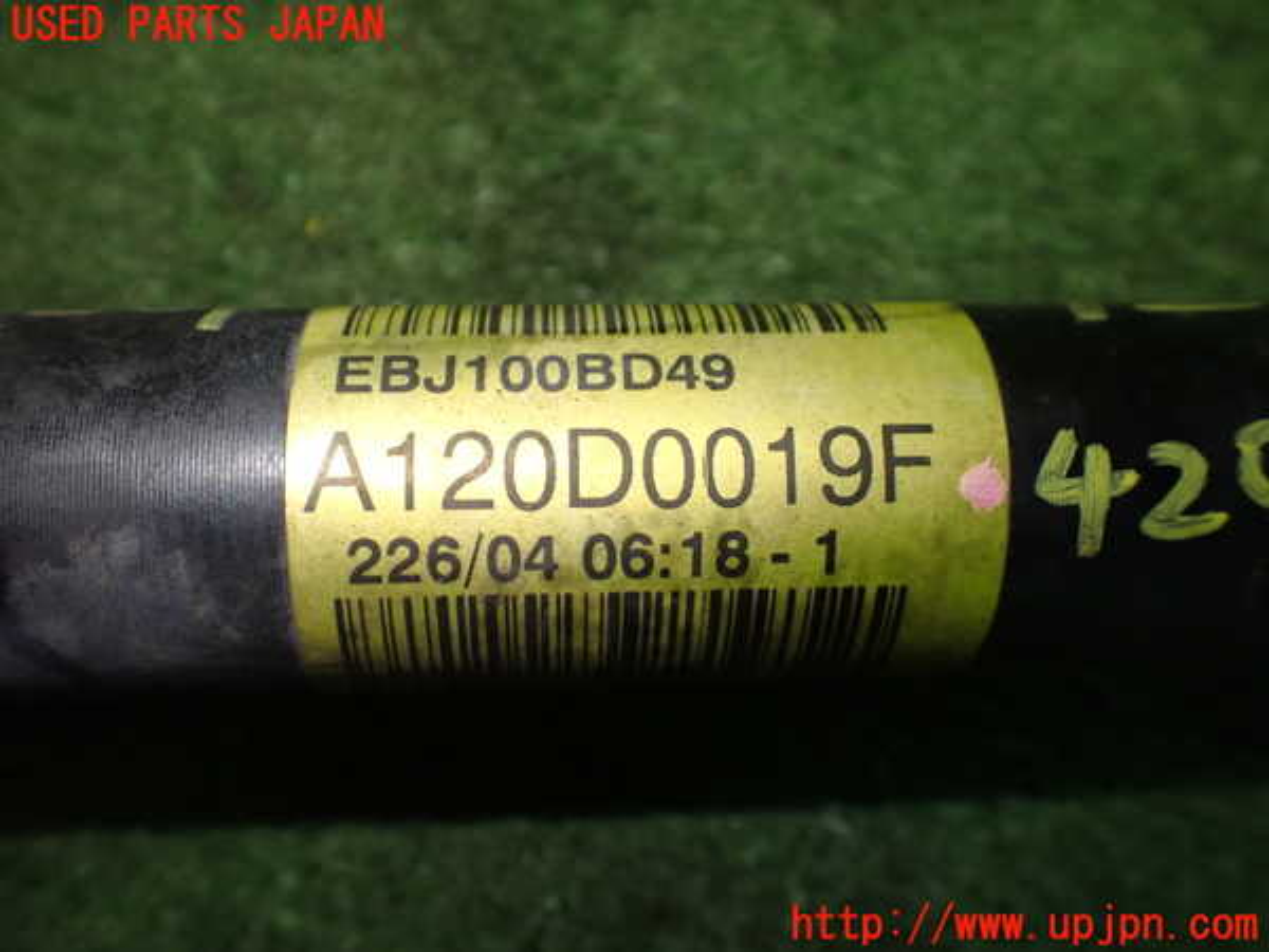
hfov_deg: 60.0
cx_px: 634
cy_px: 476
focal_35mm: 30
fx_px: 1100
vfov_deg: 46.8
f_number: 2.3
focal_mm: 5.4
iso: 320
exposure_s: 1/125
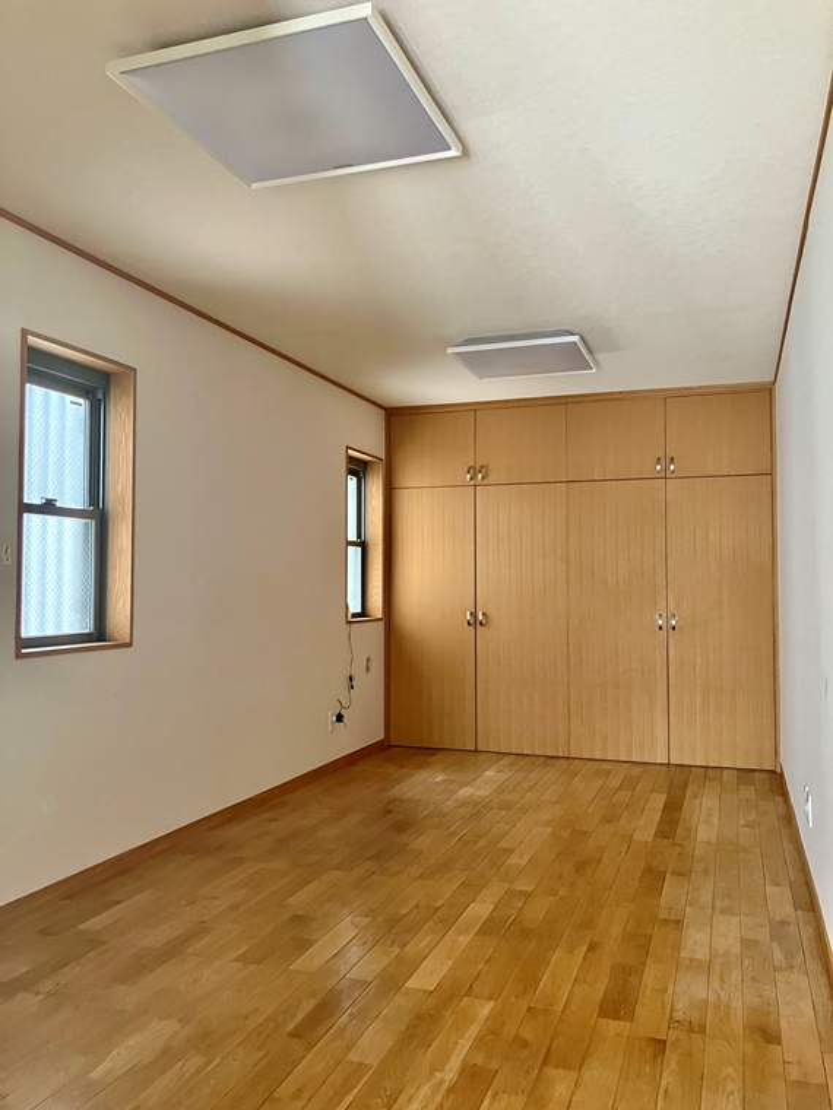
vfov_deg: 63.4
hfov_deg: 49.7
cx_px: 416
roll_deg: +0.4
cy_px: 555
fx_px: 898
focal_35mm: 28
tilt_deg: +2.9
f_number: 1.8
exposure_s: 1/39
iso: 400
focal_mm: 3.99
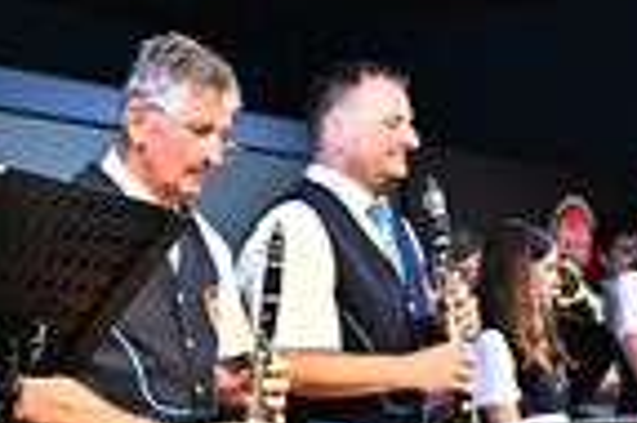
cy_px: 450
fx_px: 1944
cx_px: 419
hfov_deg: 18.6
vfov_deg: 12.2
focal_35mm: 110
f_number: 3.2
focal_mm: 35
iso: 1600
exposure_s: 1/200
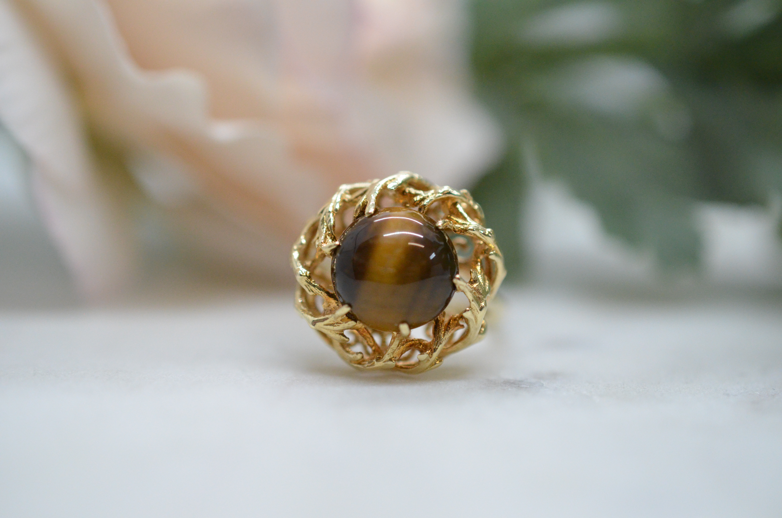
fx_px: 1301
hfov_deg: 33.5
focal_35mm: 60
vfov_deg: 22.5
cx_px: 391
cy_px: 259
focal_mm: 40
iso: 3200
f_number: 4
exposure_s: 1/2000
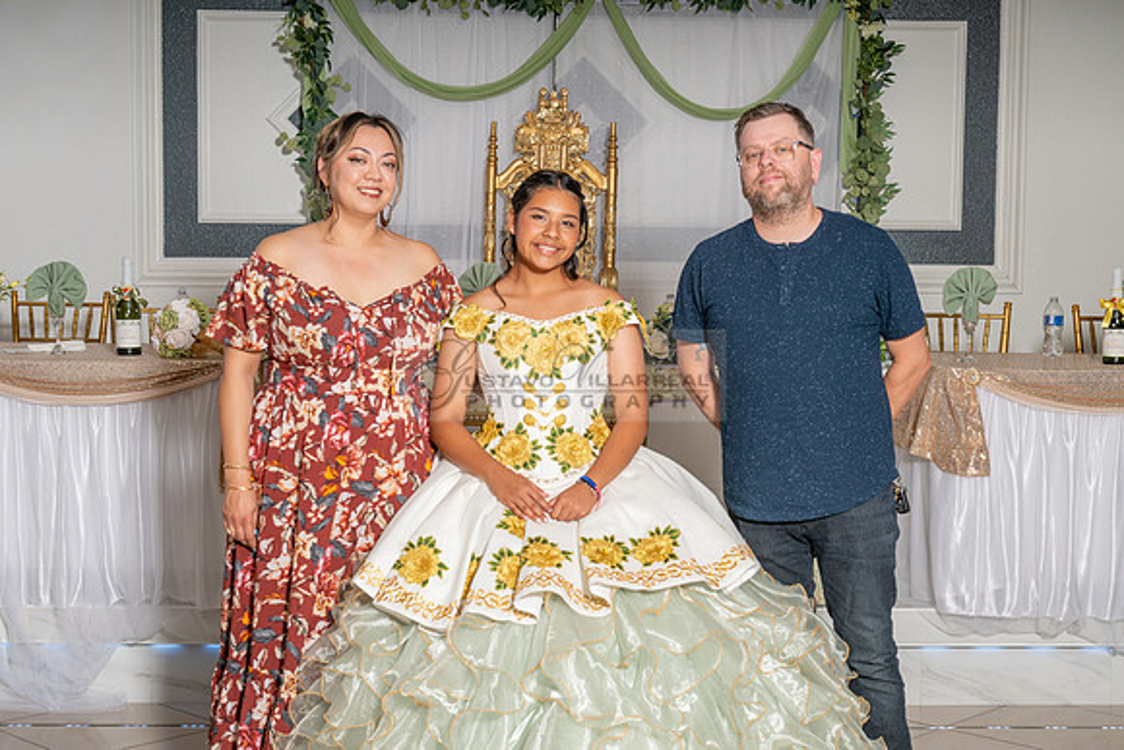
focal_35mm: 56
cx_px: 562
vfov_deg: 24.2
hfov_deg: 35.6
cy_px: 375
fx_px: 1749
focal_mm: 56
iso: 200
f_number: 6.3
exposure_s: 1/200
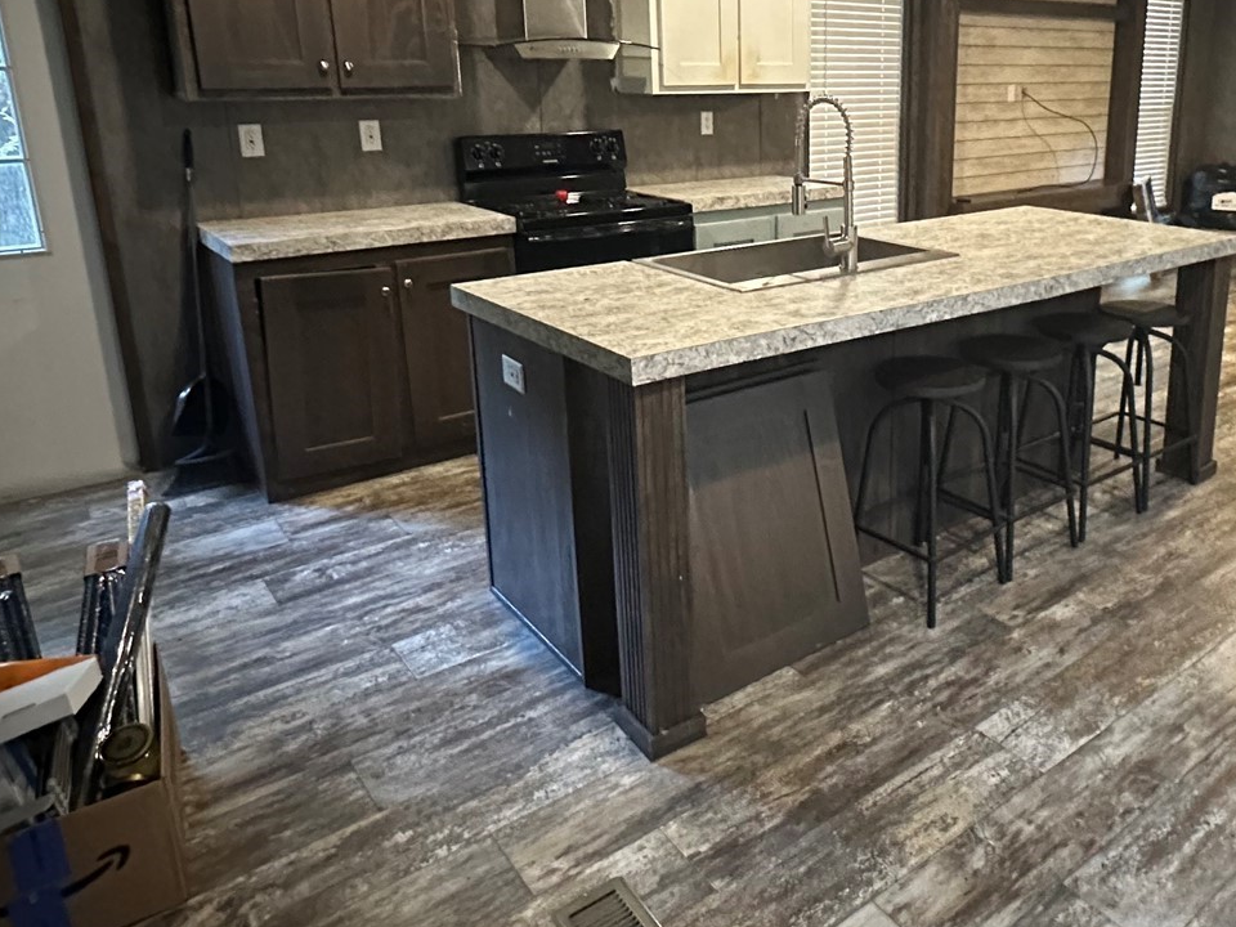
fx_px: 1000
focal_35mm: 28
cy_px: 313
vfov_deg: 48.9
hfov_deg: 61.6
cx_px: 845
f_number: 2.2
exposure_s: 1/40
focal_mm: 2.22
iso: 1250
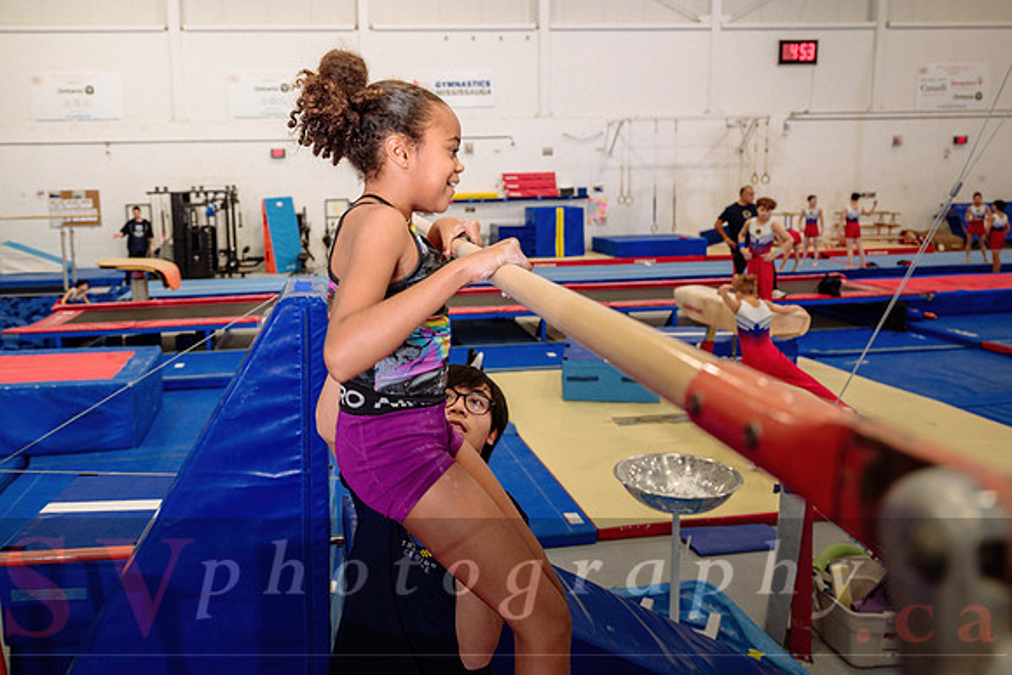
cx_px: 414
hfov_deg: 64.1
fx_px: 801
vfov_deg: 45.5
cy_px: 281
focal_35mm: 28
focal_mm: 24
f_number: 3.5
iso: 1600
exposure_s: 1/250
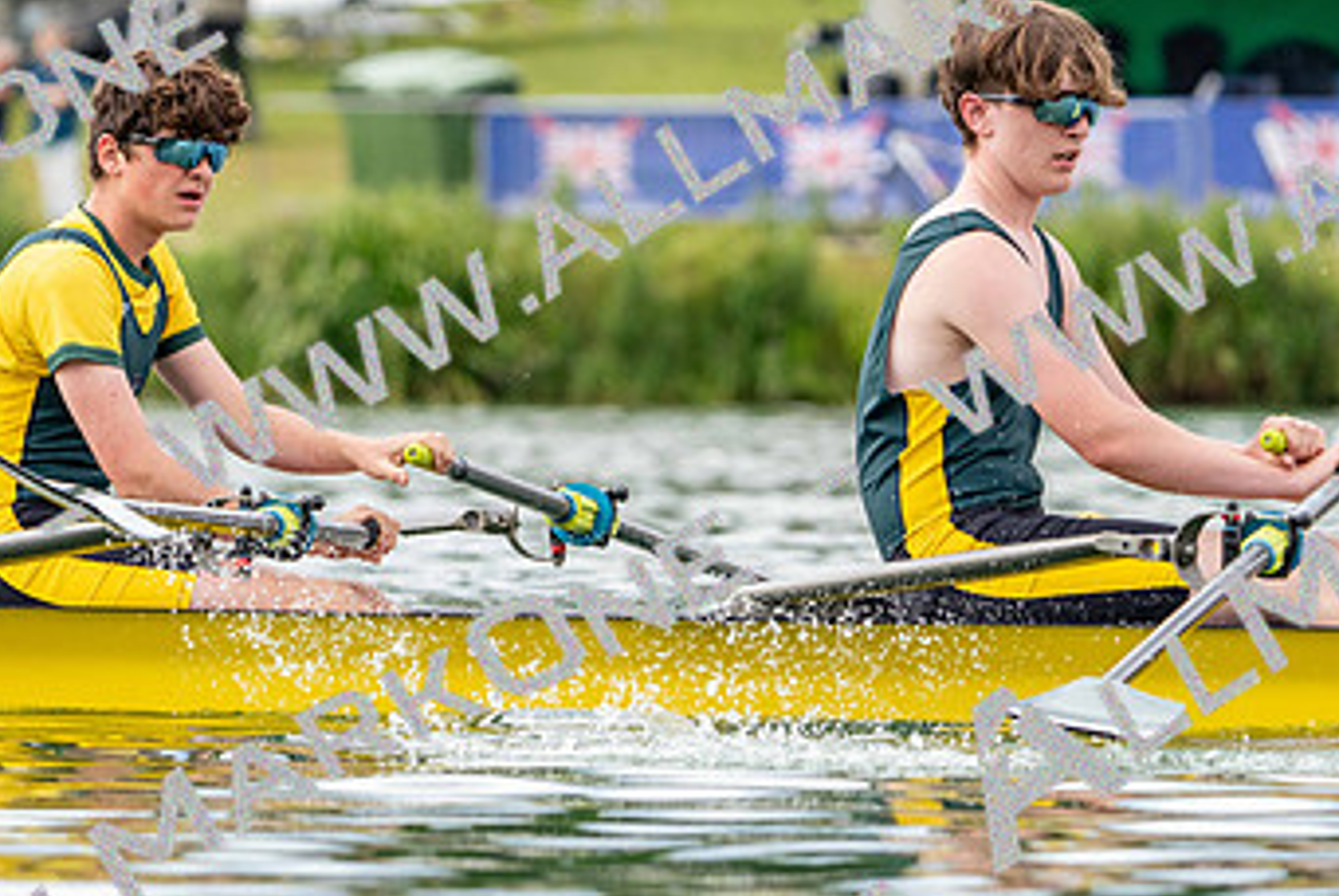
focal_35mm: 483
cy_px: 501
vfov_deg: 2.9
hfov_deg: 4.3
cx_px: 636
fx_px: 17980
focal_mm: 284
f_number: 6.3
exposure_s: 1/1600
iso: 800
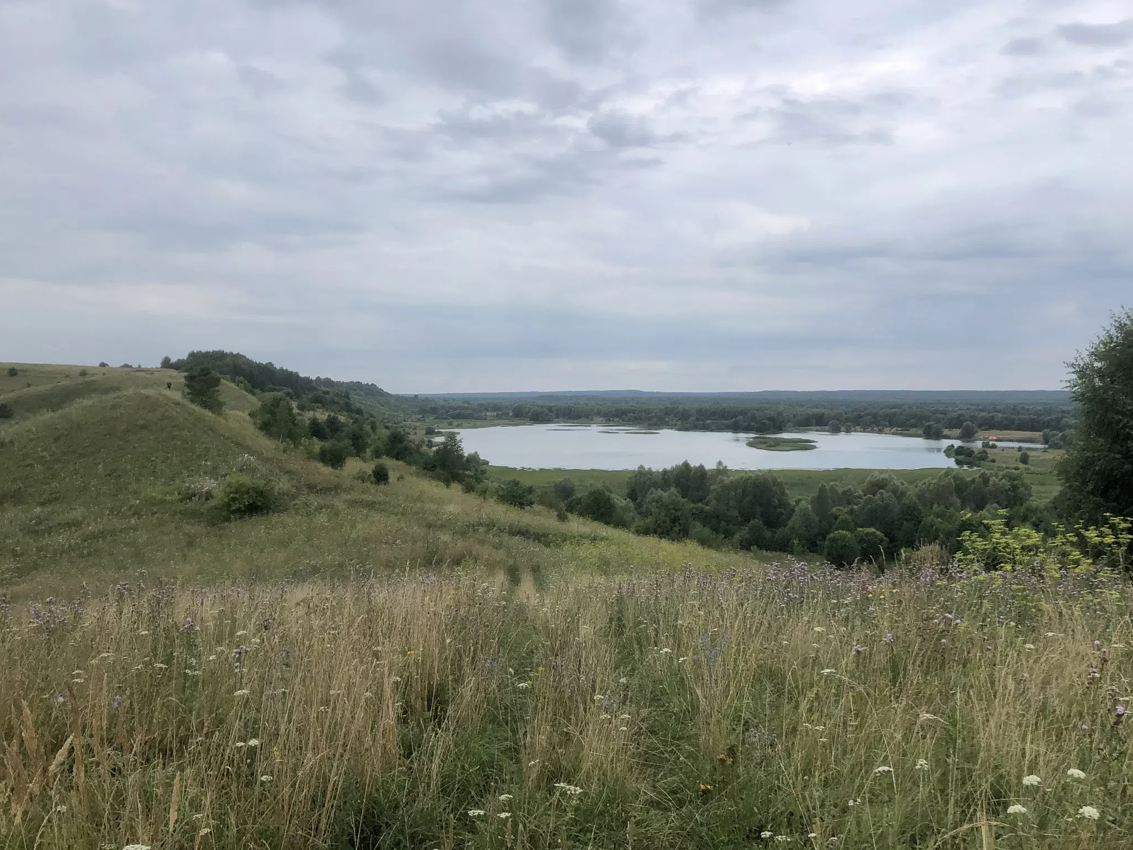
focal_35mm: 33
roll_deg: -0.7
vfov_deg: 42.8
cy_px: 363
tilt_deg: +1.7
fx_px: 1080
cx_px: 568
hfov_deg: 55.4
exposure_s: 1/1412
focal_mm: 3.99
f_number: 1.8
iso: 20
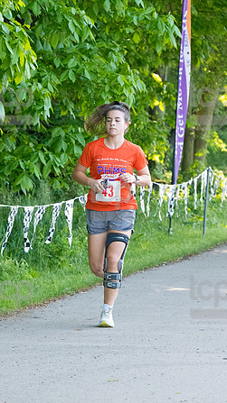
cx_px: 112
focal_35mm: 197
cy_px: 202
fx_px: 2111
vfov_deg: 10.9
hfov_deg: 6.2
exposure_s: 1/1600
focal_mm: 125
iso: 4000
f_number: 5.6
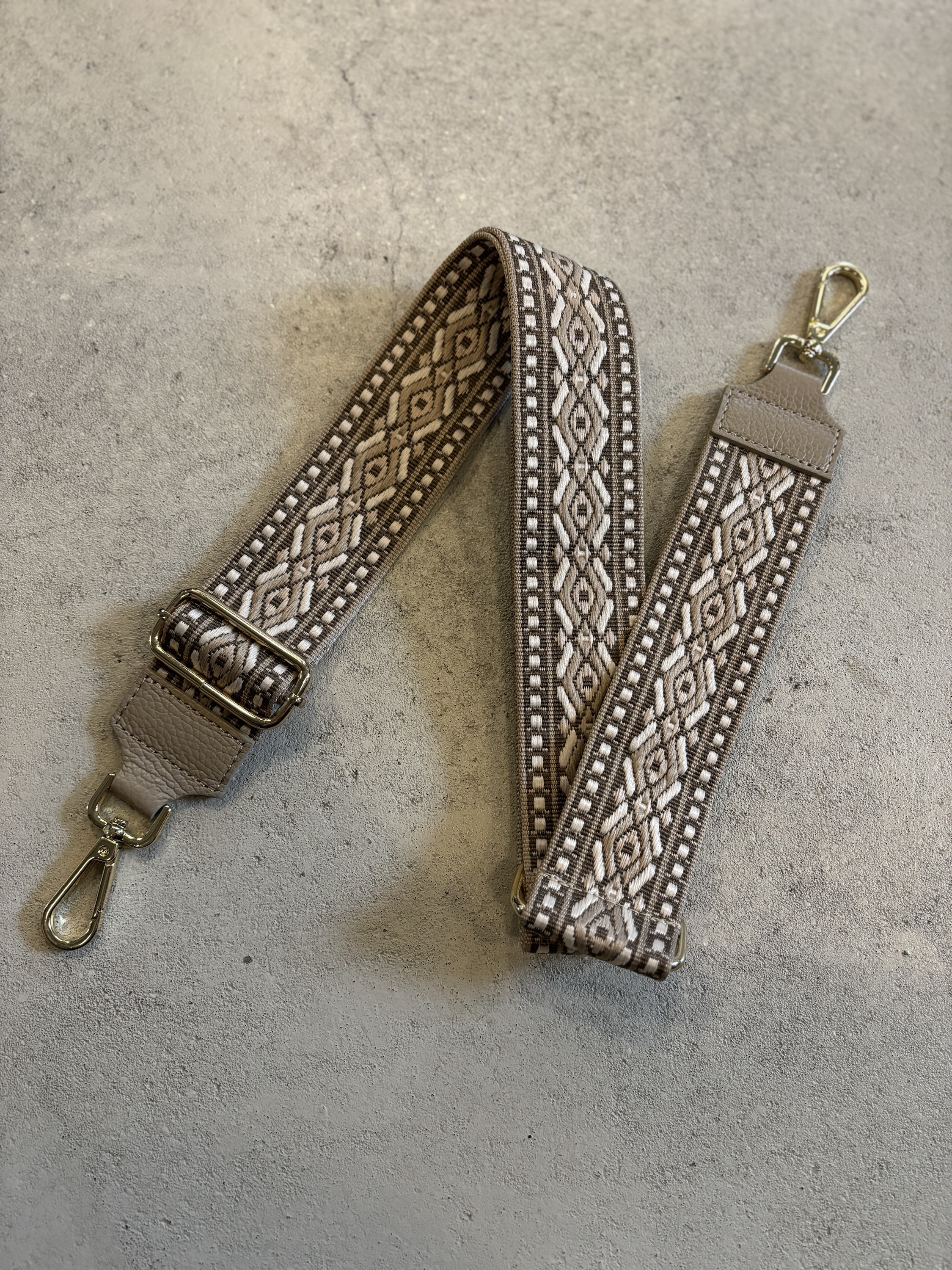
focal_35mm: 26
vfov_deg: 67.3
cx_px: 476
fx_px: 953
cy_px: 635
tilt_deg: -78.5
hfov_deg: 53.1
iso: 200
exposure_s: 1/50
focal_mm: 5.96
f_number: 1.6
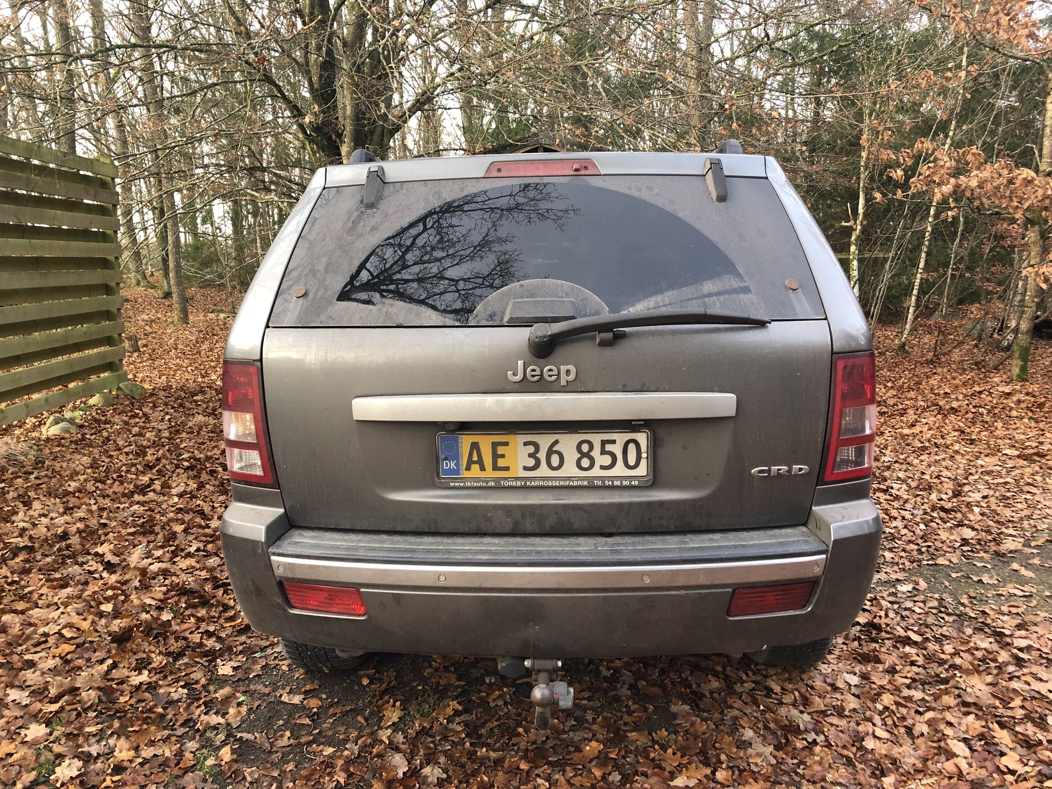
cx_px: 526
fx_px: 851
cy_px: 394
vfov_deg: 49.7
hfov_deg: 63.4
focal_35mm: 28
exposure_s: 1/30
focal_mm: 3.99
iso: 25
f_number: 1.8
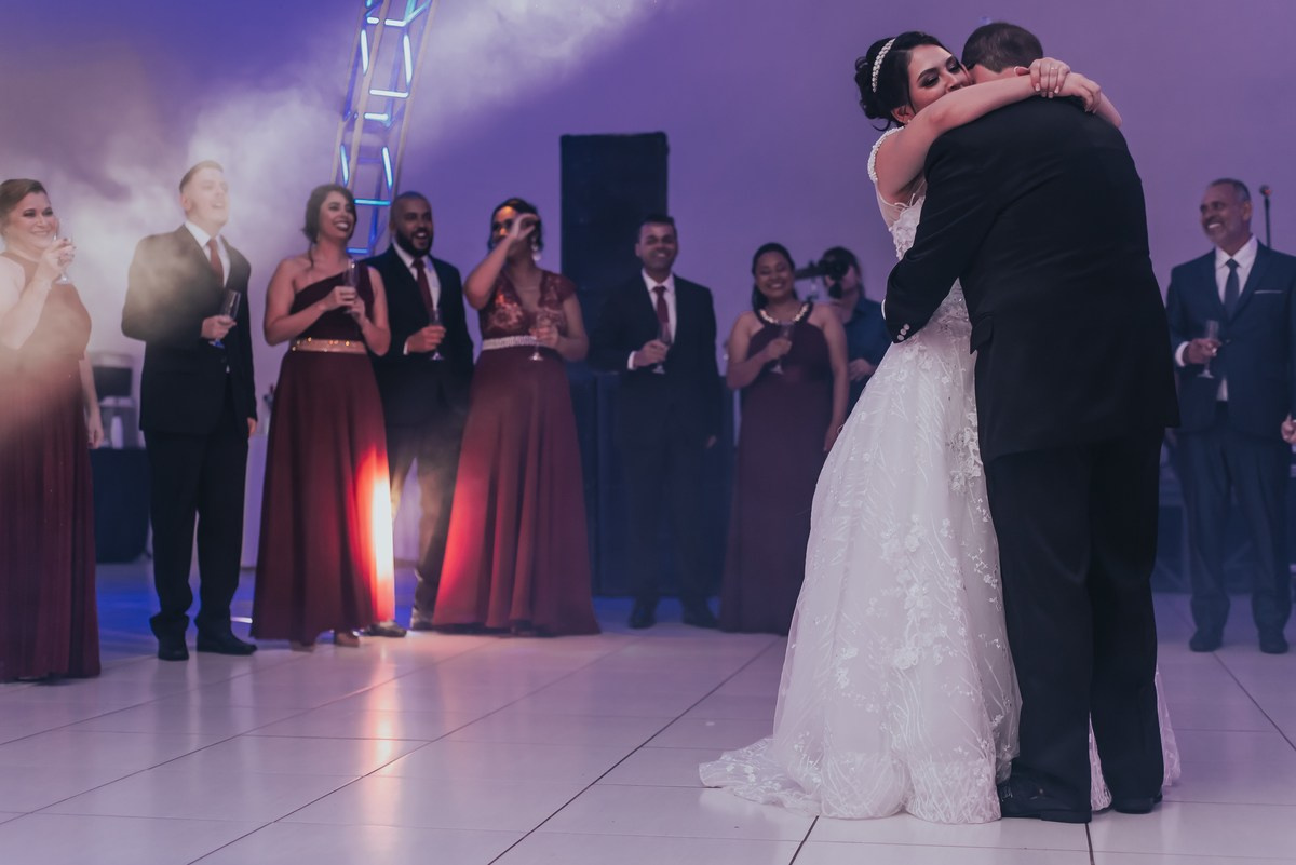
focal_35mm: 51
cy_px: 432
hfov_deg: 38.9
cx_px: 648
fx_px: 1837
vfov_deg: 26.5
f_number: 2.8
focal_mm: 50
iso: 1600
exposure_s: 1/100
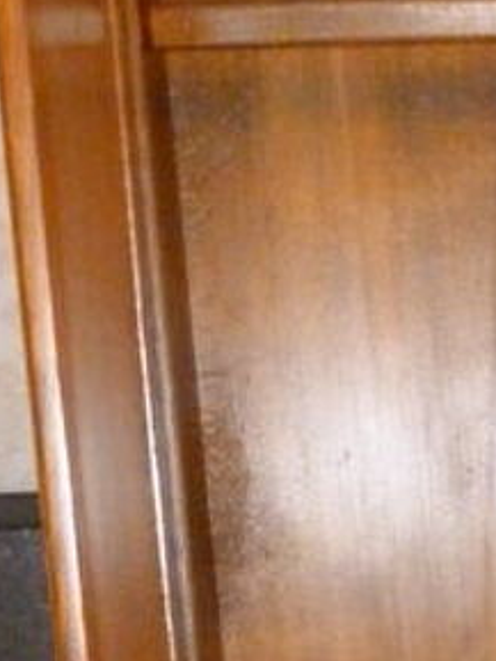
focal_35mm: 152
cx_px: 1115
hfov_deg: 9.0
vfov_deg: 12.5
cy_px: 925
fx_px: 2902
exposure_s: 1/6
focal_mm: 5.9
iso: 800
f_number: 3
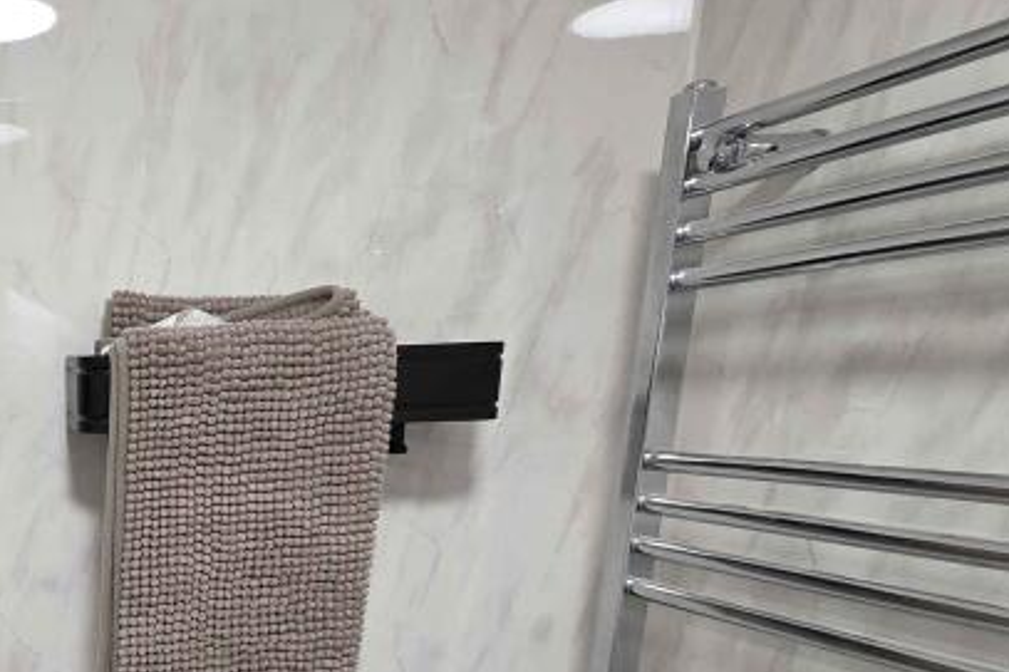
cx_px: -47
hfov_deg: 45.1
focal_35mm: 34
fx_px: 953
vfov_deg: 36.0
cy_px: 632
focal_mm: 2.2
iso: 250
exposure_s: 1/100
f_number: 1.9
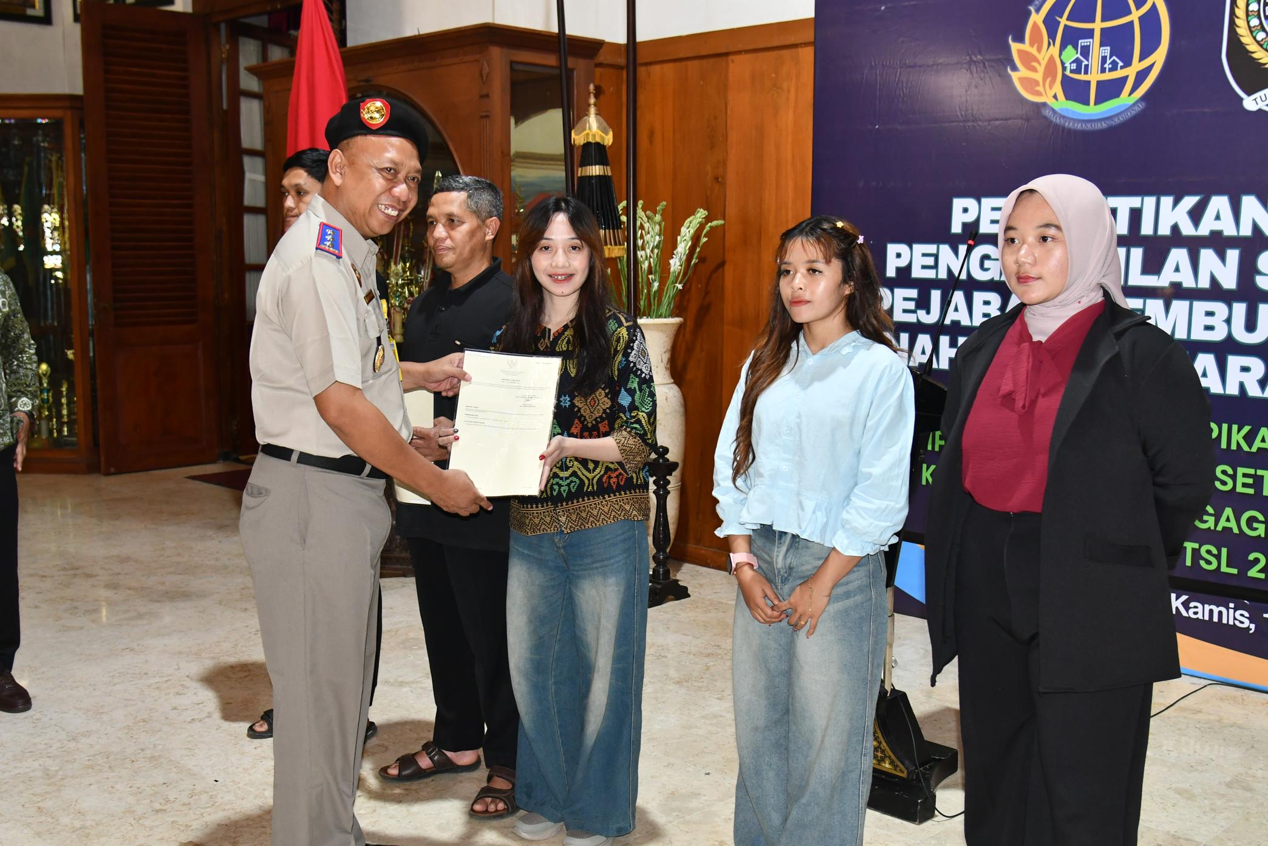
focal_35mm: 36
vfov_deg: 36.9
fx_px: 1268
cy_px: 423
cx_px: 634
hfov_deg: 53.1
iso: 1100
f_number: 4
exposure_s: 1/60
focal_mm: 24
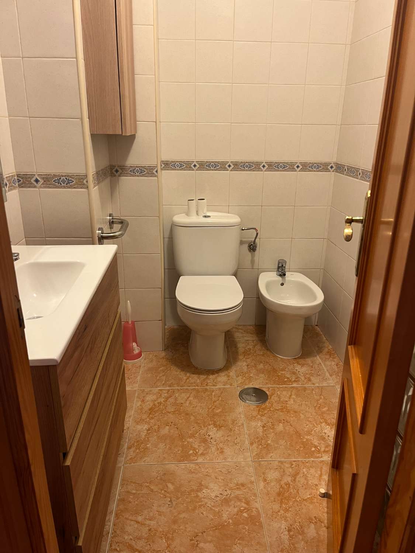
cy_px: 276
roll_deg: +0.7
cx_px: 208
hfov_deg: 53.1
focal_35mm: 26
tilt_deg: -19.0
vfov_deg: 67.3
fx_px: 416
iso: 125
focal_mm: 5.1
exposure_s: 1/50
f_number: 1.6
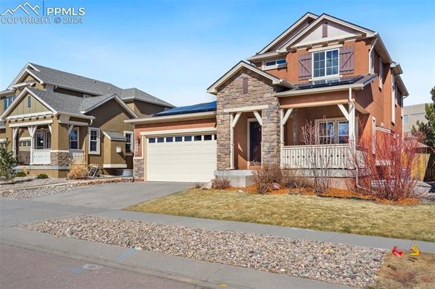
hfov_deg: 62.0
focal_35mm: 30
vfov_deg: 43.6
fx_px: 362
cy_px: 144
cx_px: 218
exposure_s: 1/4000
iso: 1250
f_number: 11
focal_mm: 30
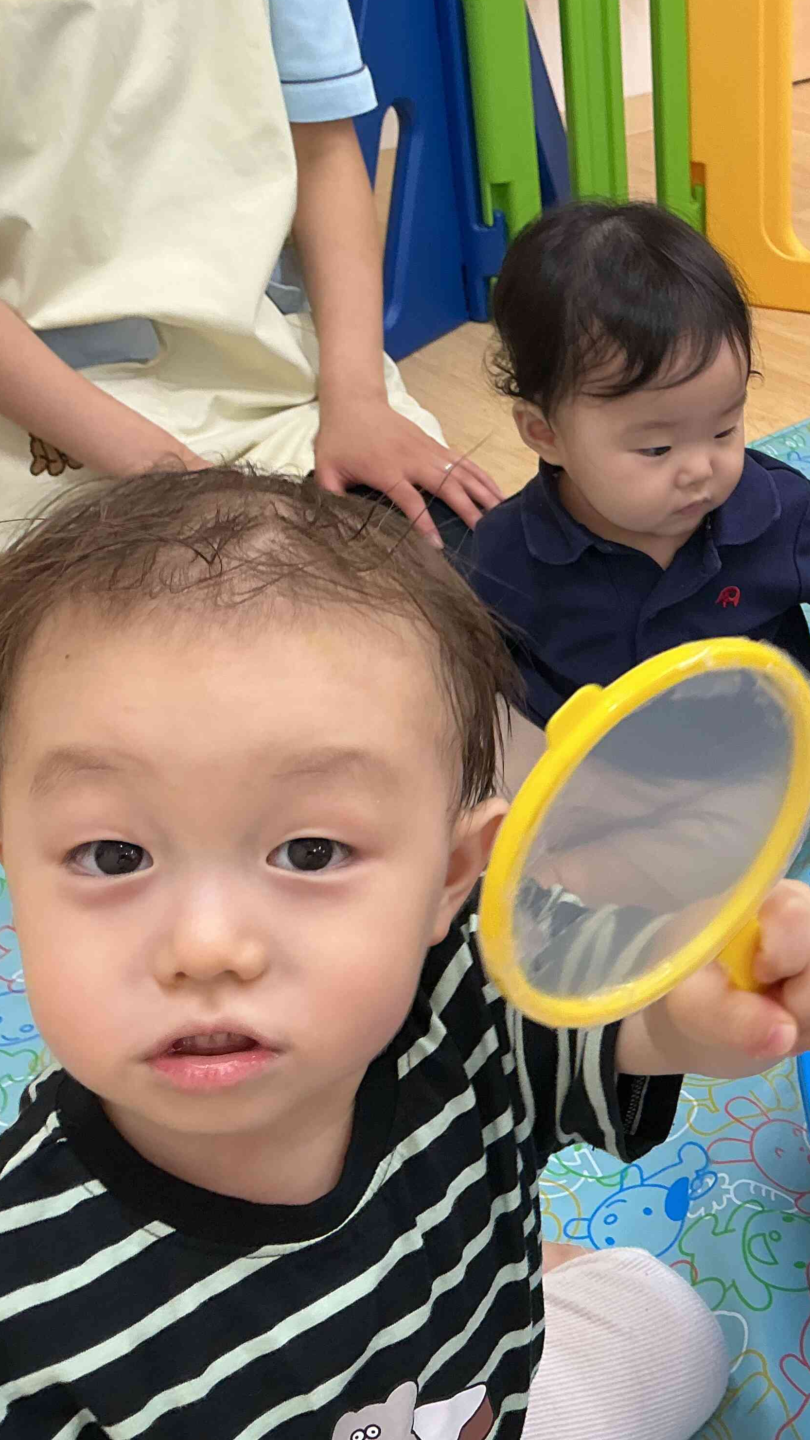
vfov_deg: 47.4
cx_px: 884
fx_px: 1642
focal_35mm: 43
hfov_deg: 25.7
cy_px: 721
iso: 50
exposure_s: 1/60
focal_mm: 3
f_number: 1.8
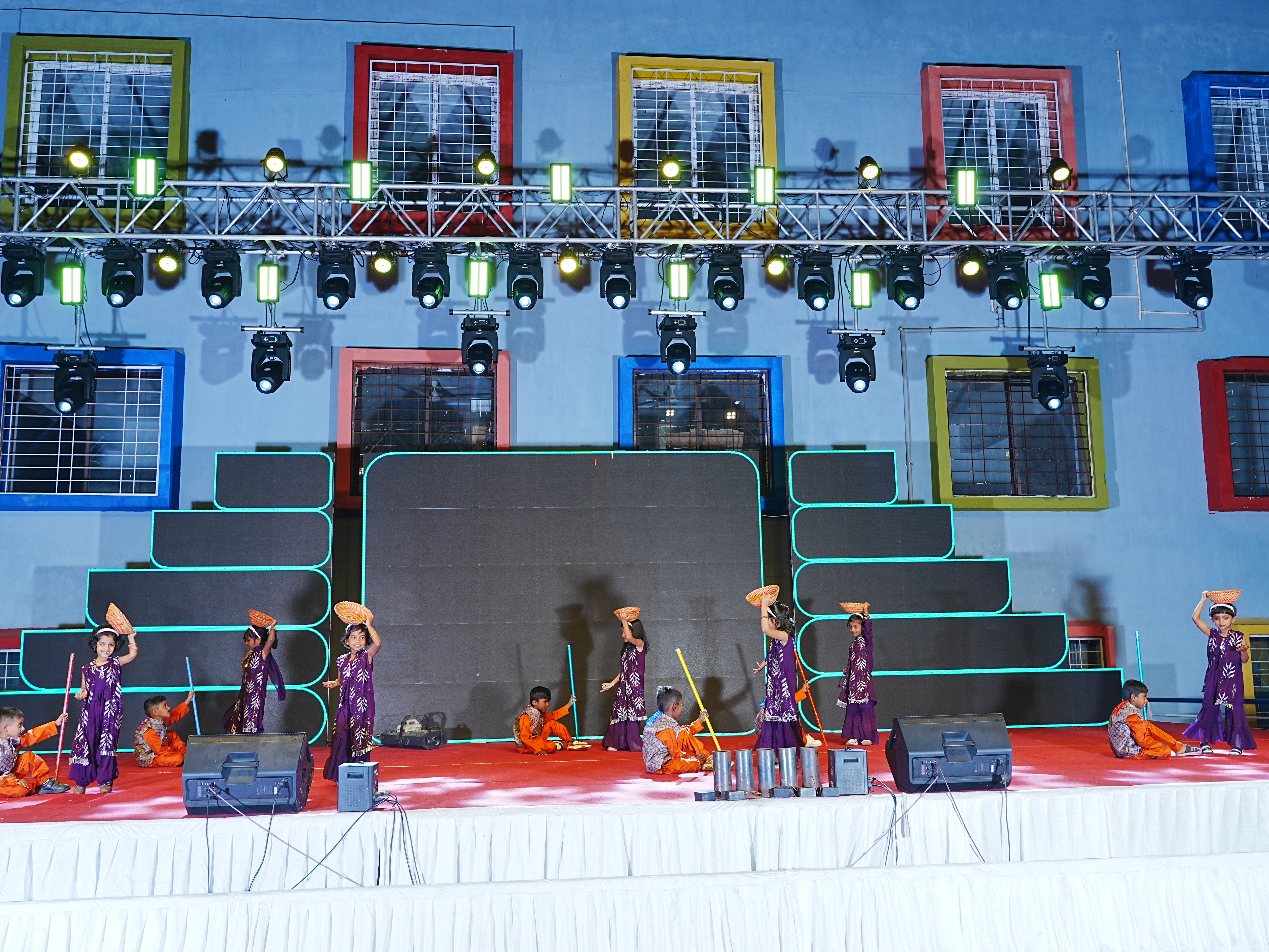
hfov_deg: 55.4
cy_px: 475
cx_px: 639
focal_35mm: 33
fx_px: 1210
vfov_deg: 42.9
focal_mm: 30
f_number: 5.6
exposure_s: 1/160
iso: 400
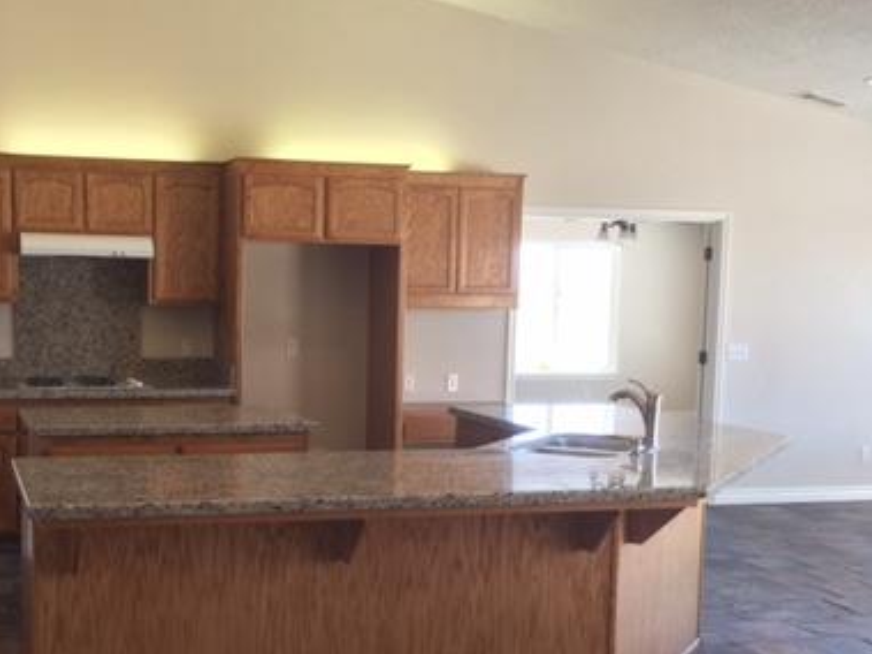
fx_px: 1234
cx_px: 292
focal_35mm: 49
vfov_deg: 29.5
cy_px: 435
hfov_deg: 38.5
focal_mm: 4.15
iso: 40
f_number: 2.2
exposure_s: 1/30
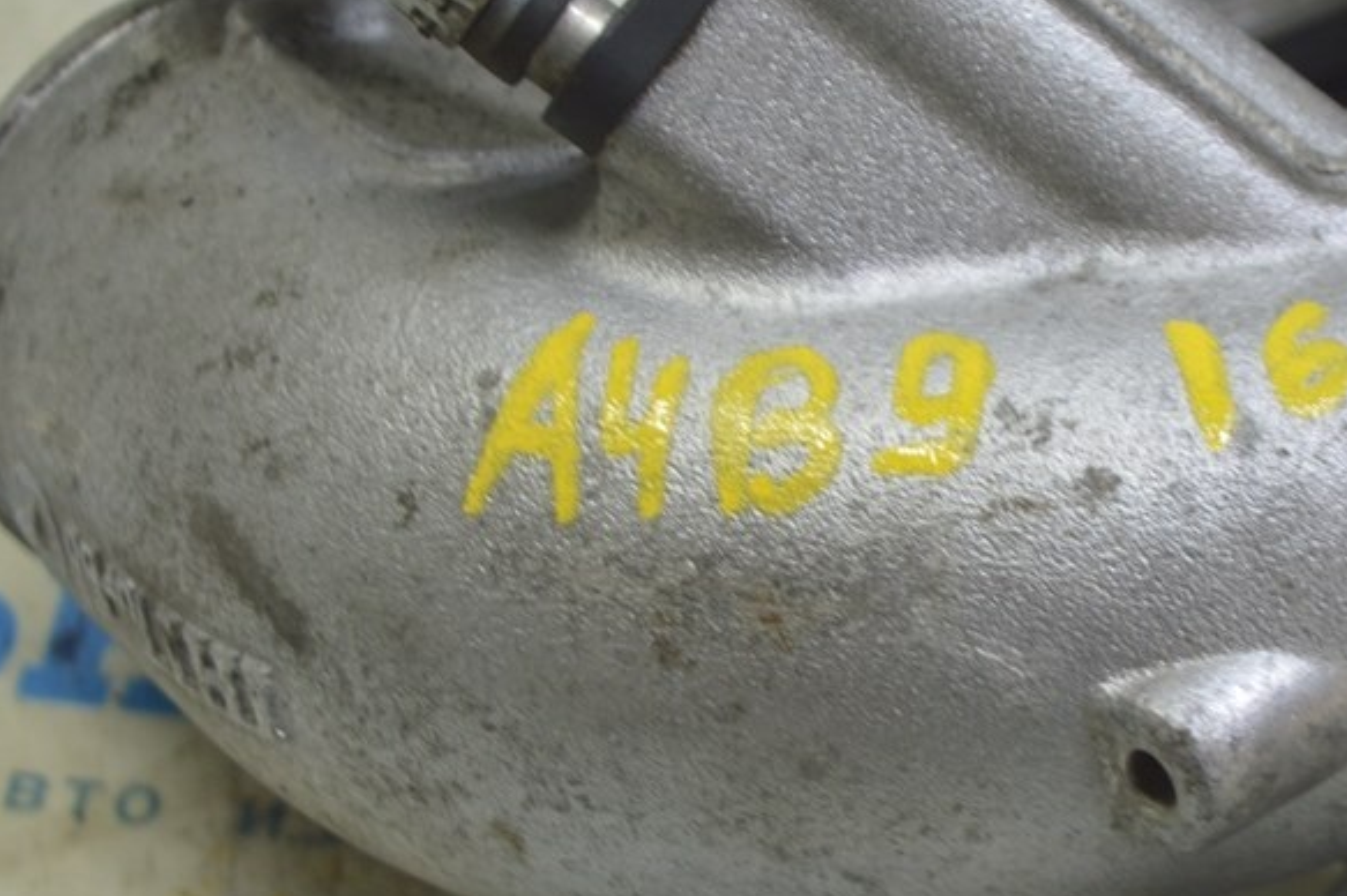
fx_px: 5418
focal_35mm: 145
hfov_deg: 14.1
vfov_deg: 9.5
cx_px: 1014
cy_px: 514
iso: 400
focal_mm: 55
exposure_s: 1/20
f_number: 5.6
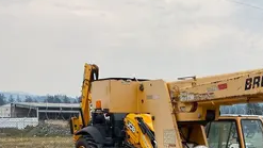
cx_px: 278
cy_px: 140
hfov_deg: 30.4
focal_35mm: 63
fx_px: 439
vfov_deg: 18.7
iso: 32
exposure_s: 1/1629
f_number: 1.8
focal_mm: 4.25
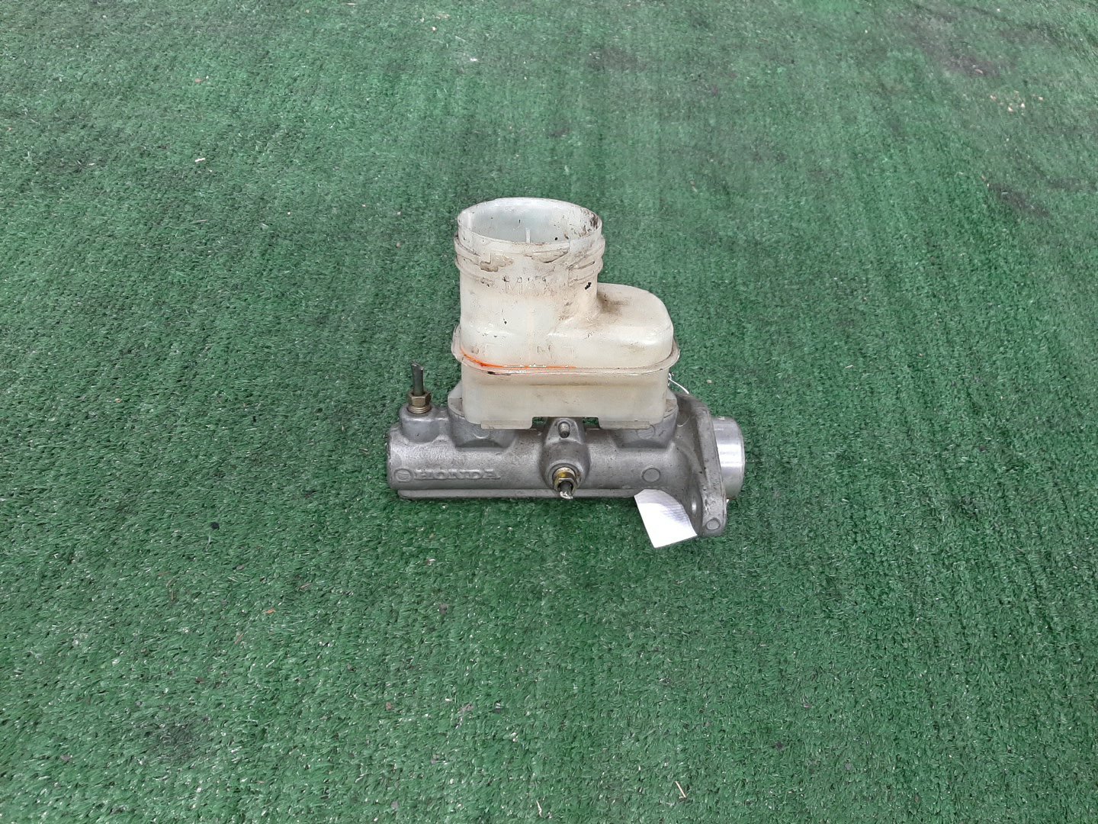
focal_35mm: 26
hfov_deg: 67.3
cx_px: 549
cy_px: 412
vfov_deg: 53.1
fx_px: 825
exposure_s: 1/50
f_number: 1.7
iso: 143
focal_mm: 3.93
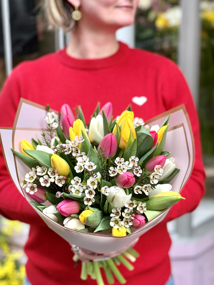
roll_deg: -0.1
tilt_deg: -13.7
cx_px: 107
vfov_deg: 25.3
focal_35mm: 77
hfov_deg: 19.1
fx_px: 635
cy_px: 142
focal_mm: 9
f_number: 2.8
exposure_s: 1/121
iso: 100
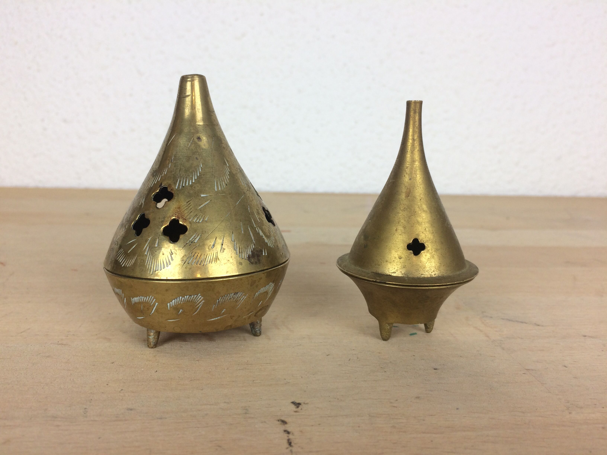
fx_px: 509
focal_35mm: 29
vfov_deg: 48.2
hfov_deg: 61.7
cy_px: 228
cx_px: 304
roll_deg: -1.6
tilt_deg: -10.6
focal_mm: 4.15
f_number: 2.2
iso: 64
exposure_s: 1/100
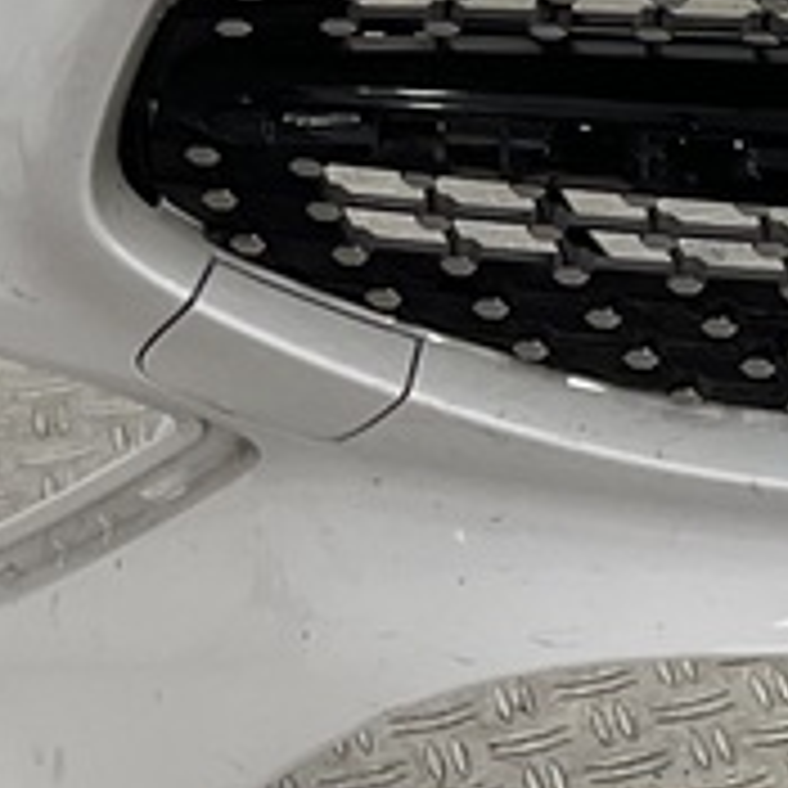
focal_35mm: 148
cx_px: 1675
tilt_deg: -27.8
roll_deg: -2.8
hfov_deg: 10.6
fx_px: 3812
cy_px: 162
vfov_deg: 11.8
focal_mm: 3
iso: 20
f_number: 1.8
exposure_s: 1/100
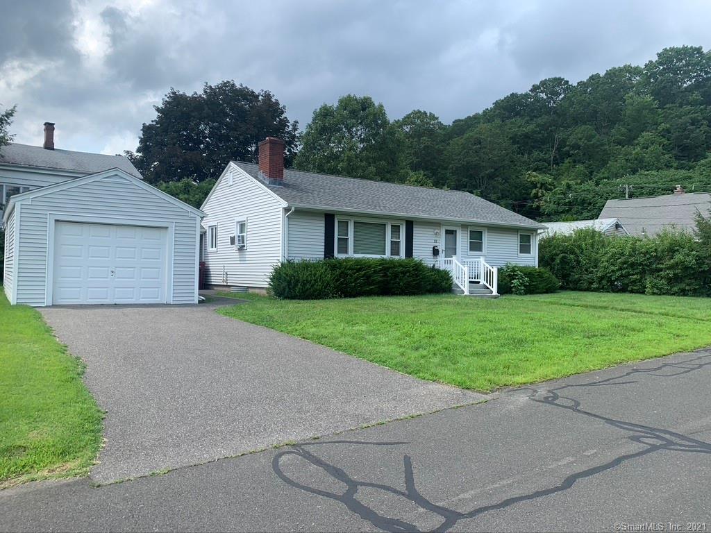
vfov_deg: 53.1
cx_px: 356
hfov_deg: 67.3
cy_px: 266
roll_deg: -0.5
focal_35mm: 26
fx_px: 534
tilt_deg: +1.5
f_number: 1.8
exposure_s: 1/1190
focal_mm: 4.25
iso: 25
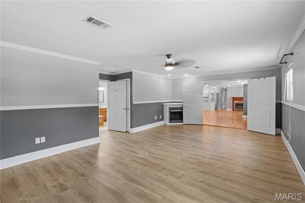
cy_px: 102
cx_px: 152
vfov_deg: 73.7
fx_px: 136
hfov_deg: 96.8
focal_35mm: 16
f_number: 6.3
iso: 200
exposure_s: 1/2.5
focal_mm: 16
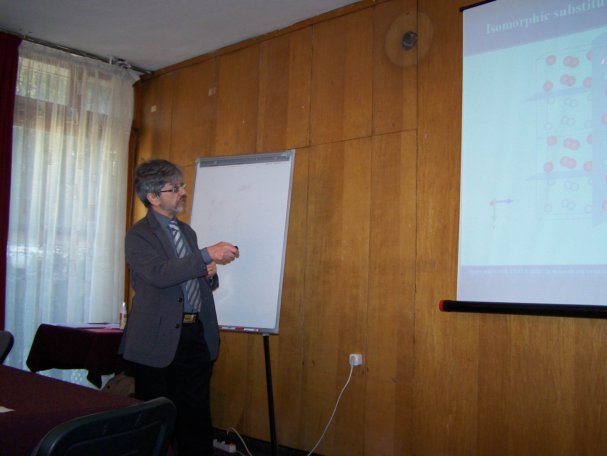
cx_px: 304
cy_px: 228
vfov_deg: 37.8
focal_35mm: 38
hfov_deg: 48.9
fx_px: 667
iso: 160
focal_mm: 6.3
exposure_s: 1/60
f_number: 2.8
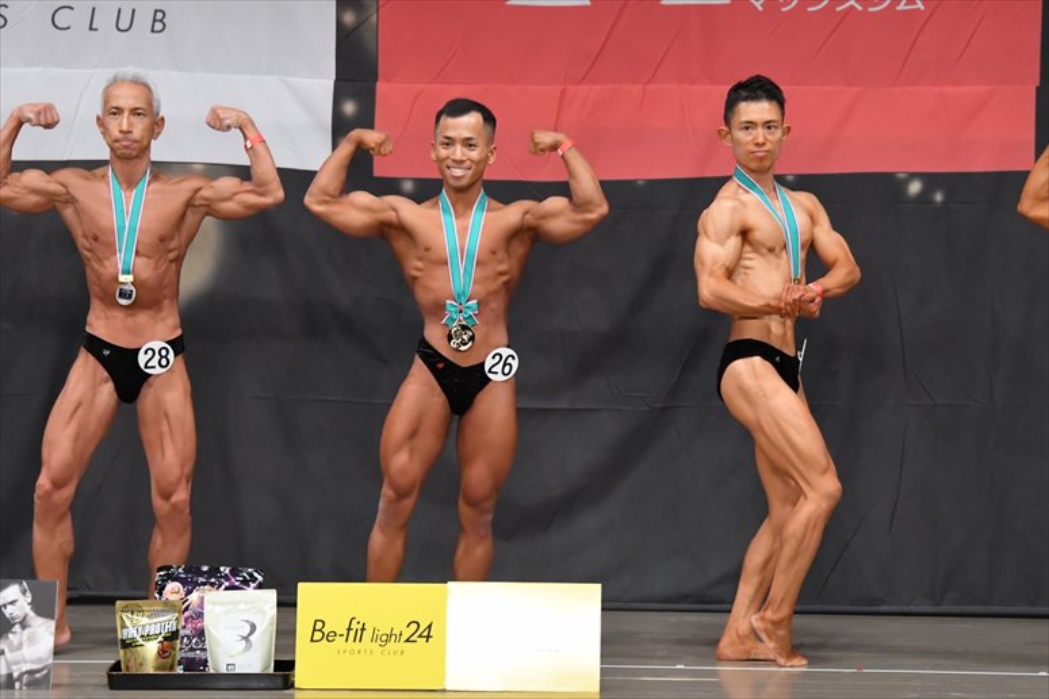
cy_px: 350
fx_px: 6553
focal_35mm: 225
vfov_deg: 6.1
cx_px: 524
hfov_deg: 9.2
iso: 5000
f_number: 5.6
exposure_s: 1/400
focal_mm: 150
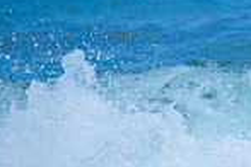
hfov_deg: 0.5
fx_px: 30166
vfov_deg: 0.3
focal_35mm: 4327
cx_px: 508
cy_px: 200
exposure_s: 1/3200
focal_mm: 800
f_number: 6.3
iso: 500
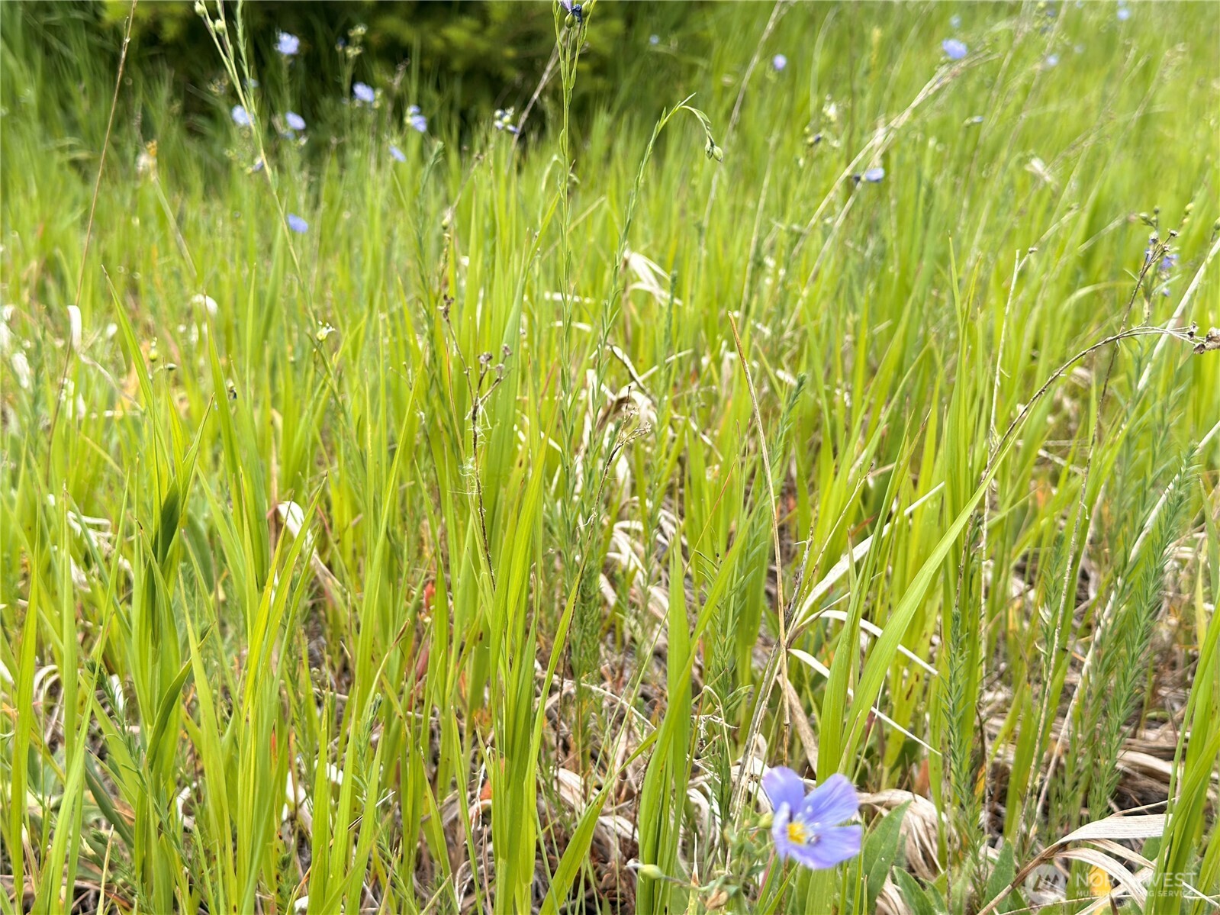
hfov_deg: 40.4
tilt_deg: -14.8
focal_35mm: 47
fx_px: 1656
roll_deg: +0.3
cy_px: 458
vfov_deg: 30.9
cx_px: 610
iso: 64
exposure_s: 1/545
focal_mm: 6.76
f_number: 1.78
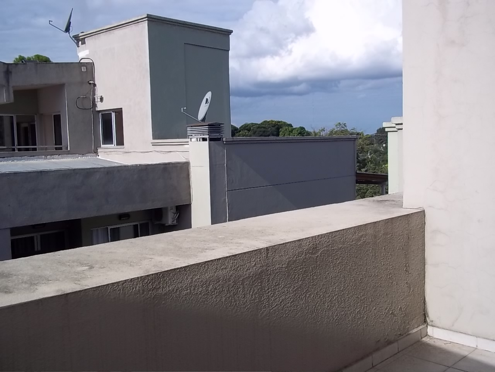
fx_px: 515
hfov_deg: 51.4
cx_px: 248
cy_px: 186
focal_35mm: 36
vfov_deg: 39.7
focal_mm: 6.5
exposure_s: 1/320
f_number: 8
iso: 80
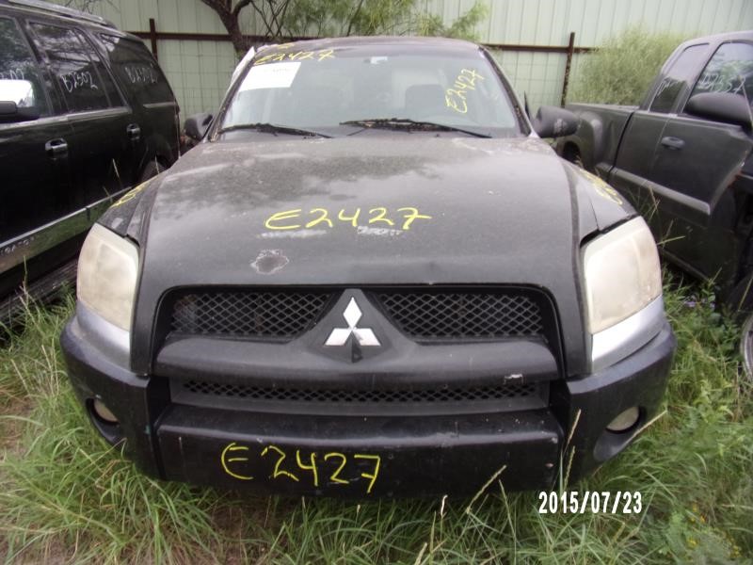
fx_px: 522
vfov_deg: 56.8
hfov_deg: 71.6
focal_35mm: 24
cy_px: 282
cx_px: 376
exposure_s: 1/50
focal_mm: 4.3
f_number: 3.3
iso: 80
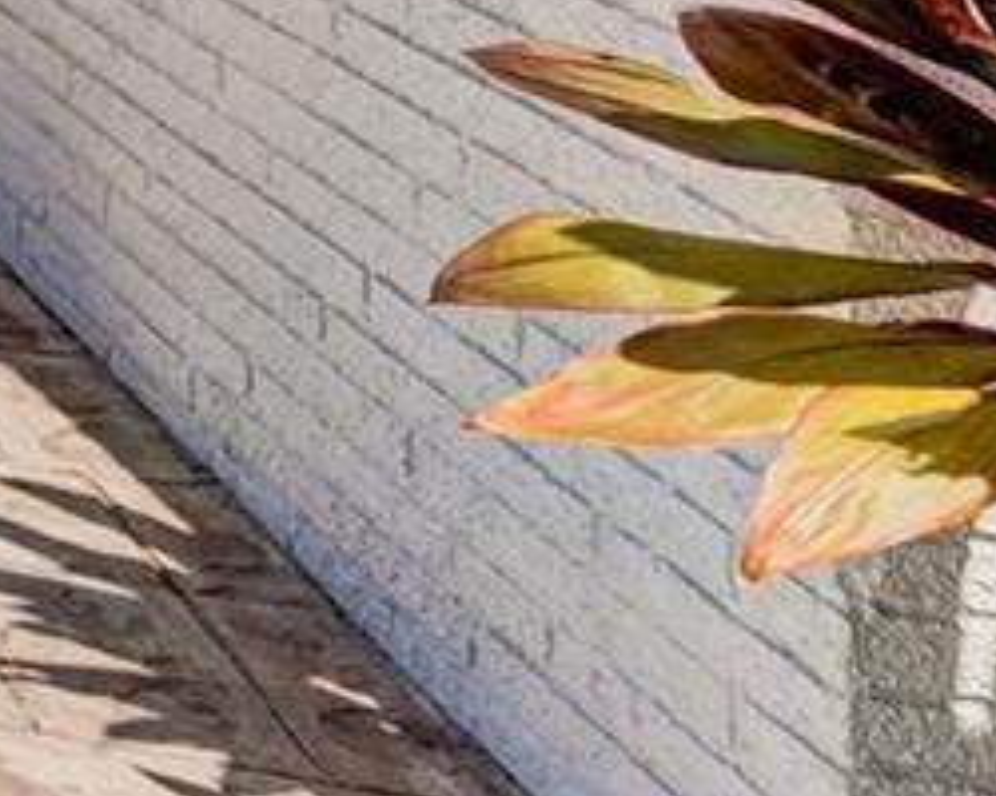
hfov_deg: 10.8
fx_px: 2476
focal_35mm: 84
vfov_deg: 15.3
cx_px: -2155
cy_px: -712
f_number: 18
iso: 1250
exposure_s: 1/500
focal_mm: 14
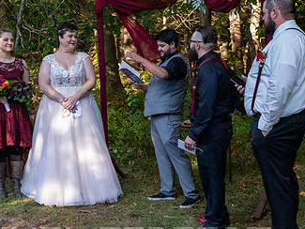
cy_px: 107
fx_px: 635
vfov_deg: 20.5
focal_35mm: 72
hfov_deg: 27.0
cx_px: 125
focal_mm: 42
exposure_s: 1/4000
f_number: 4.5
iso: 6400
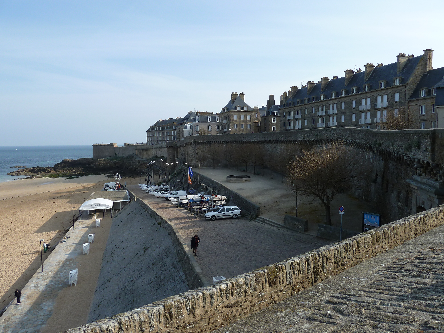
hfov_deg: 69.4
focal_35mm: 25
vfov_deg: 54.9
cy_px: 166
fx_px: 321
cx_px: 222
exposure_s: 1/400
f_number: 4
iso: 80
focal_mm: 4.1
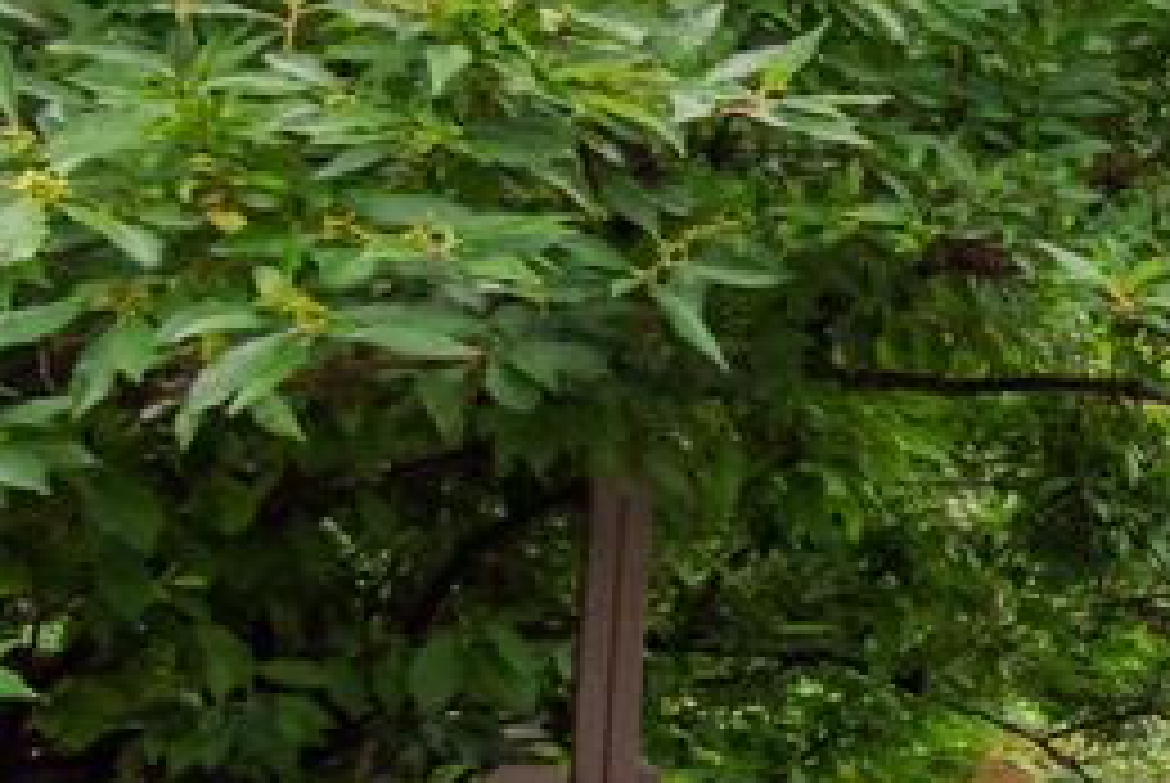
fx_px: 1920
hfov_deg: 19.7
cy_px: 646
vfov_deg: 22.7
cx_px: 2300
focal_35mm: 59
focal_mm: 10
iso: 640
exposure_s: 1/500
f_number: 9
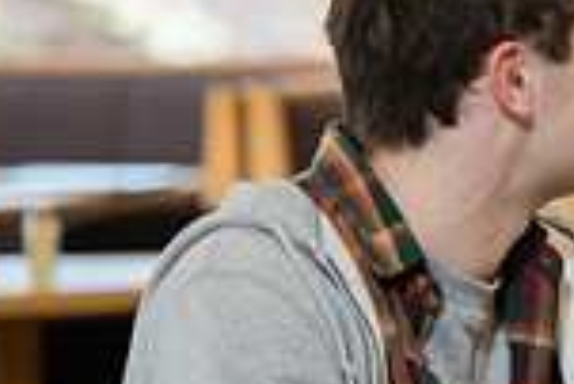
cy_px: 203
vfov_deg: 2.2
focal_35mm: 616
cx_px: 1049
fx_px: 9831
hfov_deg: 3.3
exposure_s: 1/200
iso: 800
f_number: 3.5
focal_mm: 160
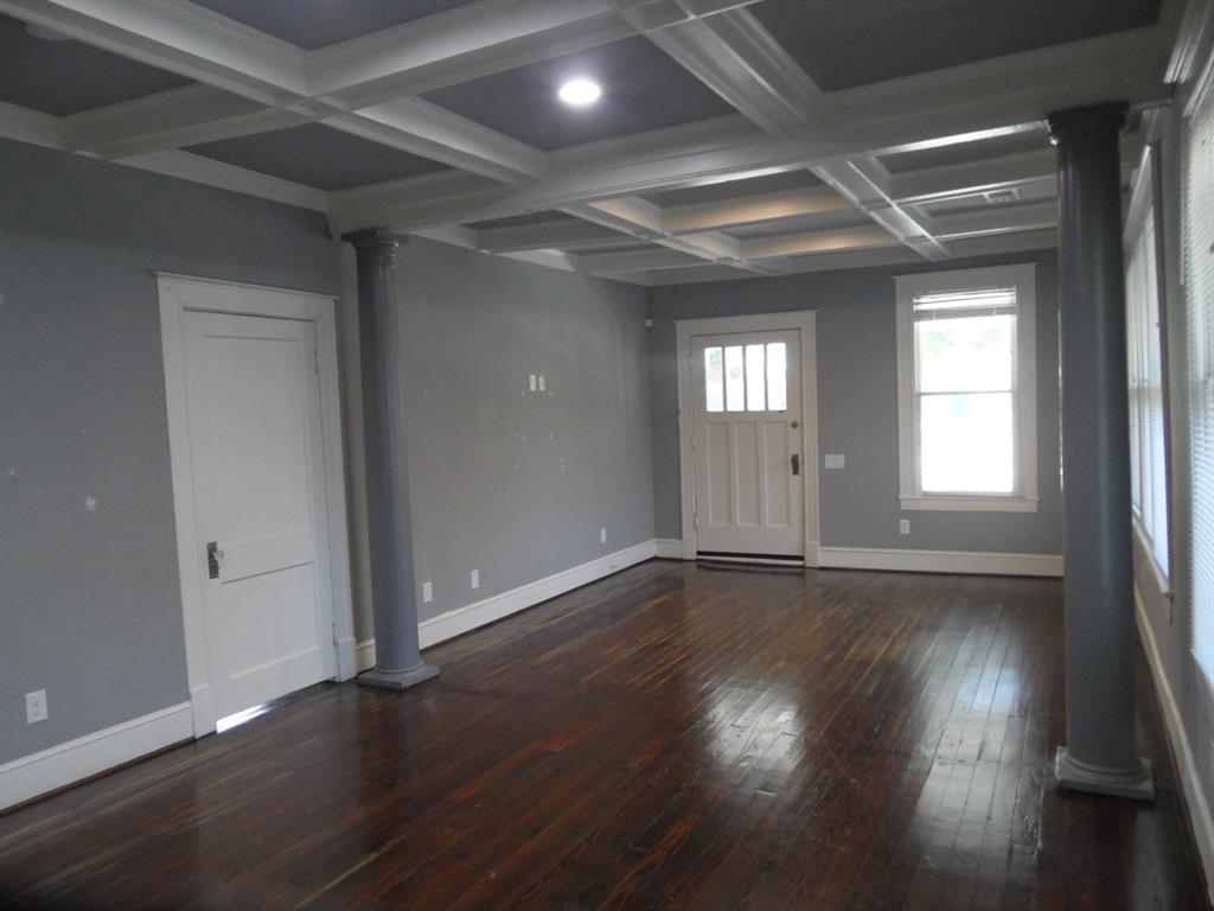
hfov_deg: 71.6
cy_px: 456
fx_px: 842
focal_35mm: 24
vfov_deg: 56.8
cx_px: 607
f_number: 3.2
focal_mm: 3.9
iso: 160
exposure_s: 1/30
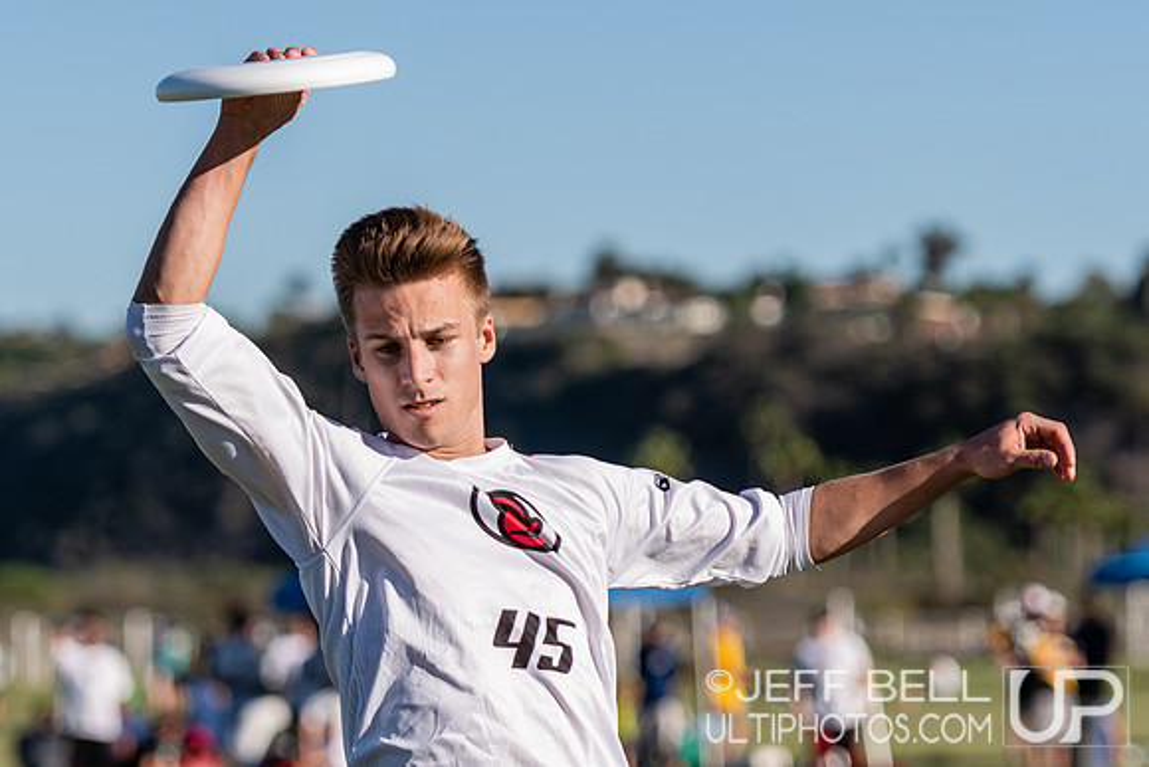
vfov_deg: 6.6
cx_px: 591
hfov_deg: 9.9
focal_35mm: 207
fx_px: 6624
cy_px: 325
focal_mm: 120
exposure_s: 1/2000
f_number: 2.8
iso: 100
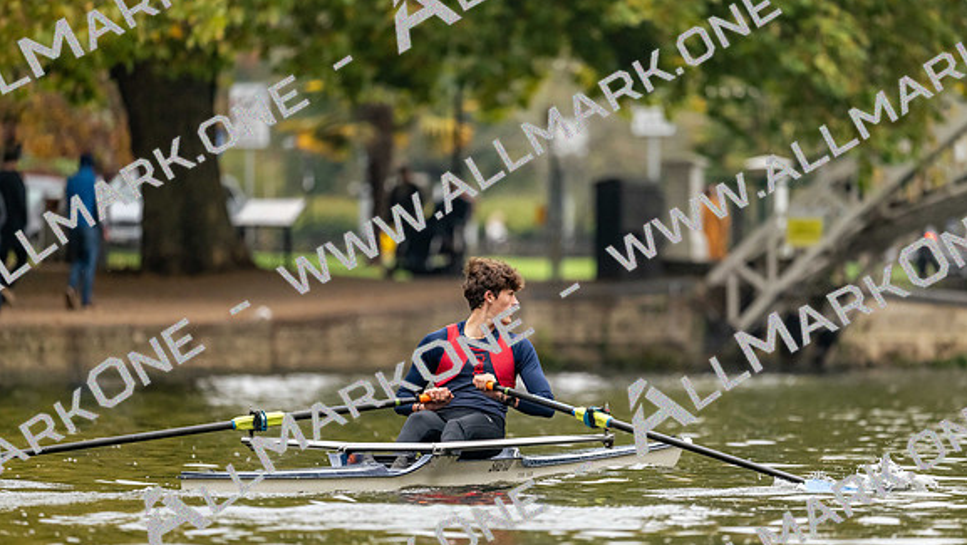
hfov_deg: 5.1
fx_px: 10798
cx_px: 484
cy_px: 299
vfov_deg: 2.9
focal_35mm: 421
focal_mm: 400
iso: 3200
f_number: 4.5
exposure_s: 1/2000
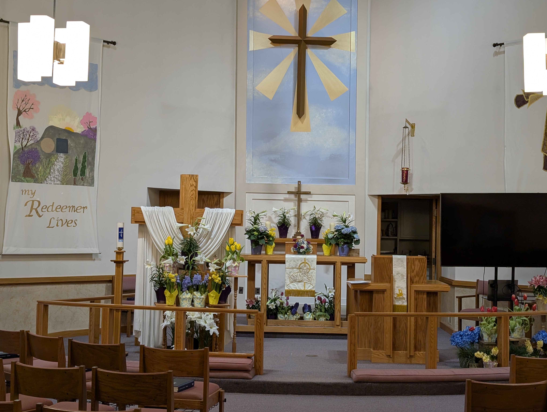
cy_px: 206
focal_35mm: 49
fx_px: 775
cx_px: 274
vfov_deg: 29.7
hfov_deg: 38.9
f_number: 1.68
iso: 37
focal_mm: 6.9
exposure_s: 1/24
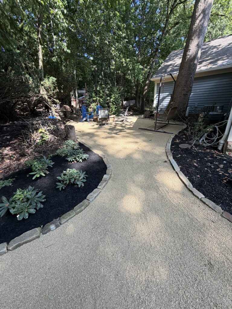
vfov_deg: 102.1
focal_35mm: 14
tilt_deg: -22.9
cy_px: 154
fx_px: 125
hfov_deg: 85.7
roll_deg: +2.3
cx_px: 116
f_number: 2.2
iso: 50
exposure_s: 1/121
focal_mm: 2.22
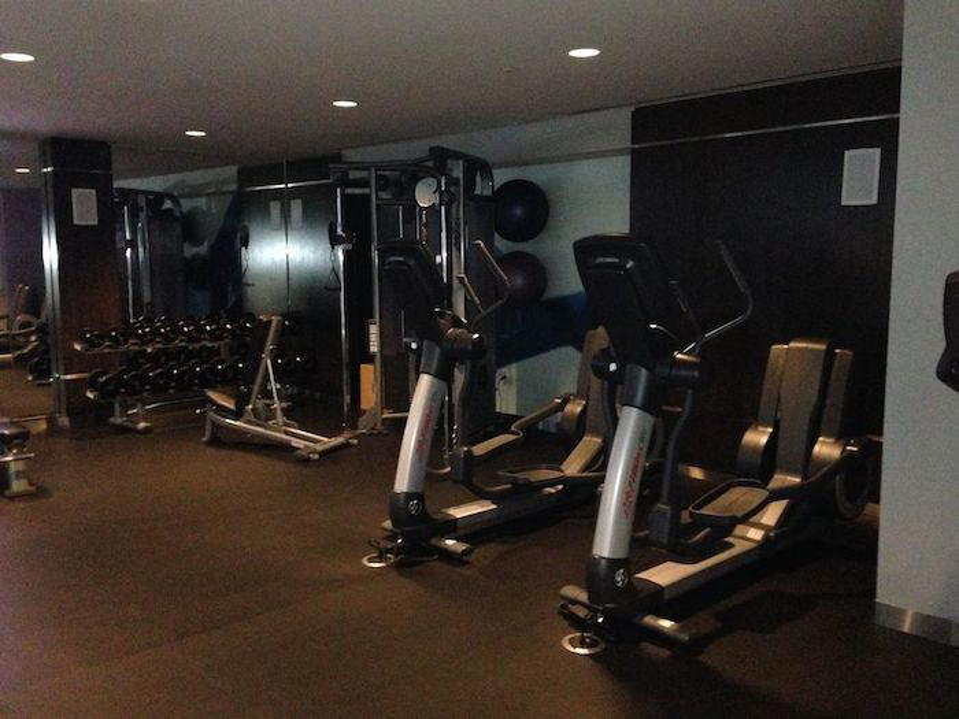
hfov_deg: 55.4
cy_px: 360
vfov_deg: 42.9
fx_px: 914
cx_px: 480
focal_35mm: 33
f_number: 2.4
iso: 800
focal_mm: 4.12
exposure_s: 1/16
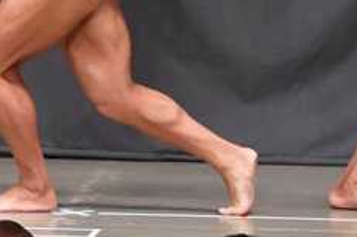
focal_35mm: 634
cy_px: -47
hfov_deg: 3.3
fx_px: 6278
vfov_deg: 2.2
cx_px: 79
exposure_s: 1/400
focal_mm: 125
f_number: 5.6
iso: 6400
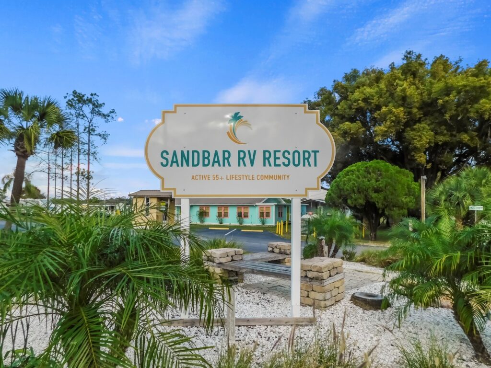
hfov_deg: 73.9
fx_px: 326
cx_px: 246
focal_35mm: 23
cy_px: 184
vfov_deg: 58.9
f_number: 3
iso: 125
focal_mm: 4
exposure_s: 1/640
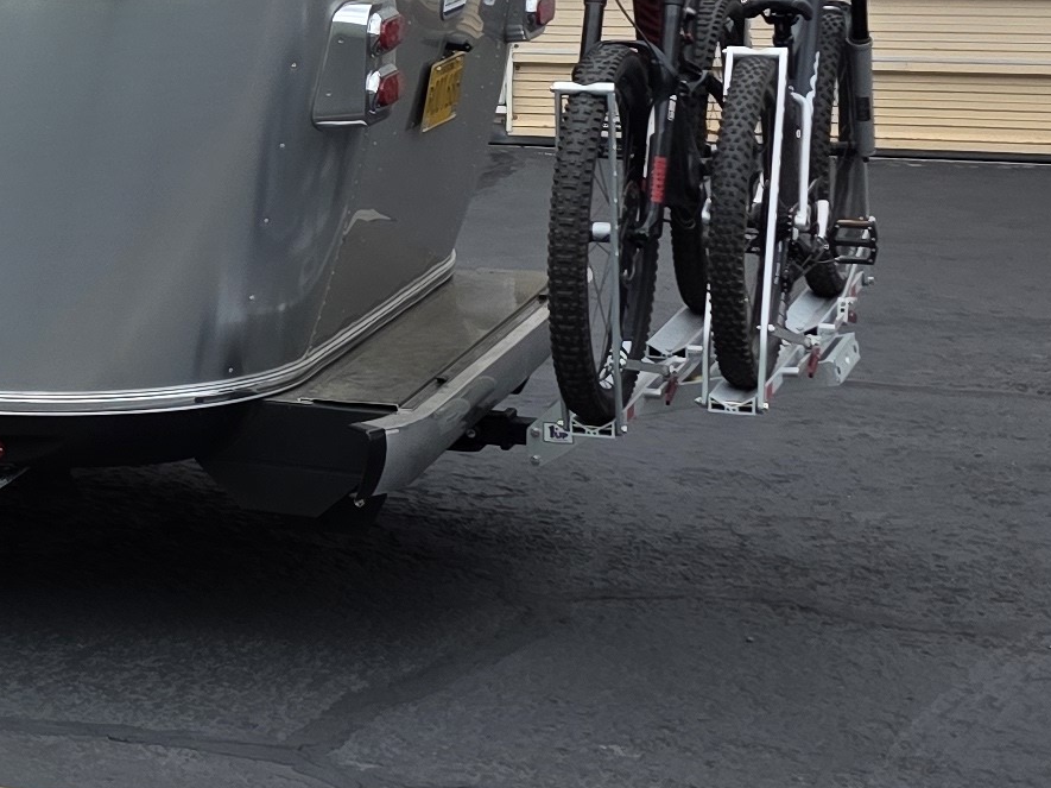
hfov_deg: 16.0
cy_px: 108
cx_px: -855
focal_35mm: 104
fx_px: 3156
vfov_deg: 14.1
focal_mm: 6.3
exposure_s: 1/4145
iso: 80
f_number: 1.7
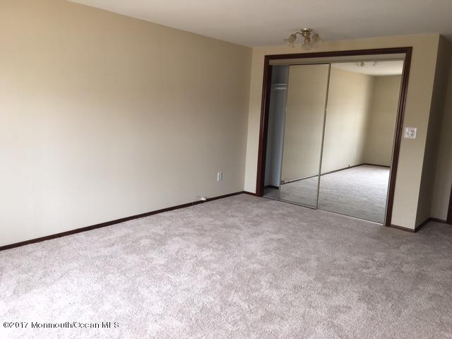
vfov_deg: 48.2
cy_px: 170
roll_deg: -2.6
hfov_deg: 61.7
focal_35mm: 29
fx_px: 379
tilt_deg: -8.5
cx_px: 226
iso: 25
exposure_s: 1/30
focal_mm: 4.15
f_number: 2.2
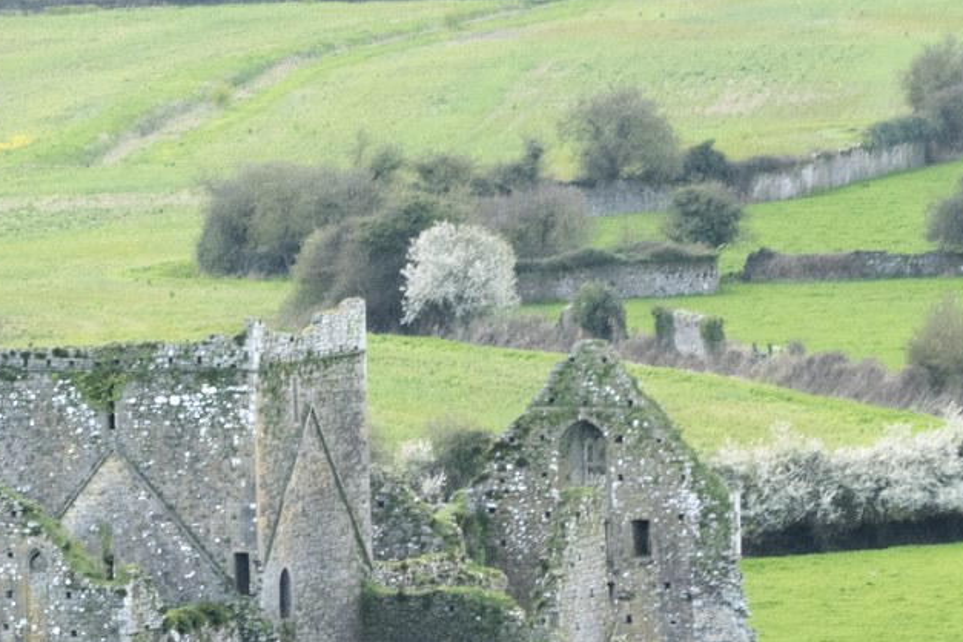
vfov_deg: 2.2
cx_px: 163
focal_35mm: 638
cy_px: 552
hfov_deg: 3.2
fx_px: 17065
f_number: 4.5
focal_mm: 72
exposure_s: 1/200
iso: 200
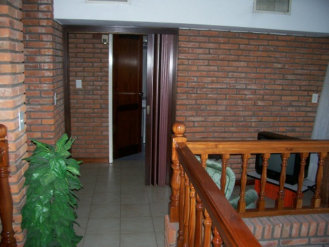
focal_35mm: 34
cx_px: 164
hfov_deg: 54.0
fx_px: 323
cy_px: 124
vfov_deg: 41.8
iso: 140
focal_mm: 5.6
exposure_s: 1/112
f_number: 2.7
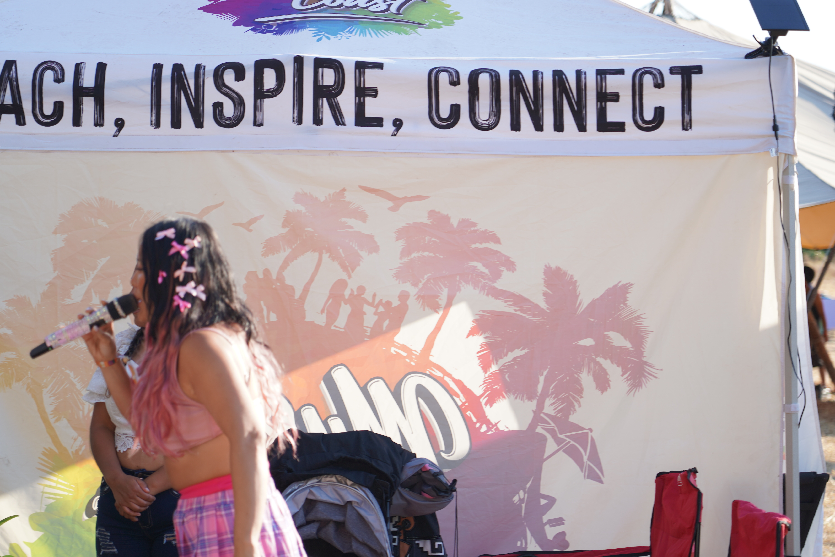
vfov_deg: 13.0
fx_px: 2435
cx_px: 418
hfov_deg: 19.5
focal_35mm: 105
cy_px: 278
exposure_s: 1/200
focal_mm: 105
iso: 100
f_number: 4
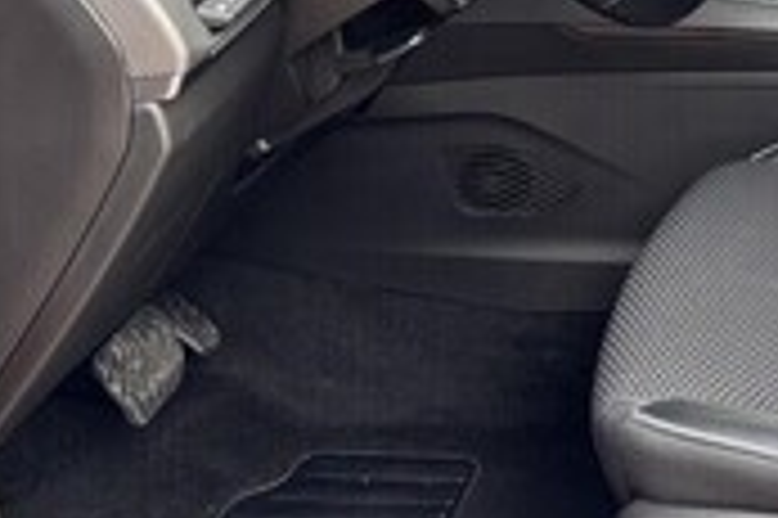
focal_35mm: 86
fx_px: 1857
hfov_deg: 21.4
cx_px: 1007
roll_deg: +0.8
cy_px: -11
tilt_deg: -21.3
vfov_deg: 15.5
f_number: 1.6
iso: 40
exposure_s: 1/162
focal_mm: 5.96
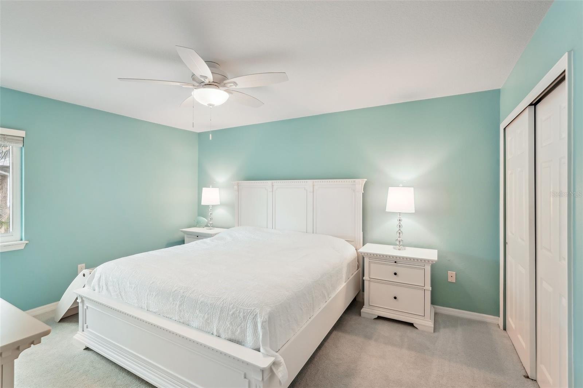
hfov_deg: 96.7
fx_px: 259
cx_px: 292
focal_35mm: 16
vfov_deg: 73.7
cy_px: 194
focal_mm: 16
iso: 400
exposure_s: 1/25
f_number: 8
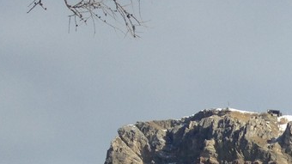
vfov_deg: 8.9
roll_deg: +1.8
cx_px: 480
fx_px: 983
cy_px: 351
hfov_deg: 15.2
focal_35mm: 127
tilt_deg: +9.9
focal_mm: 4.12
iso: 50
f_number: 2.4
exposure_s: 1/1595
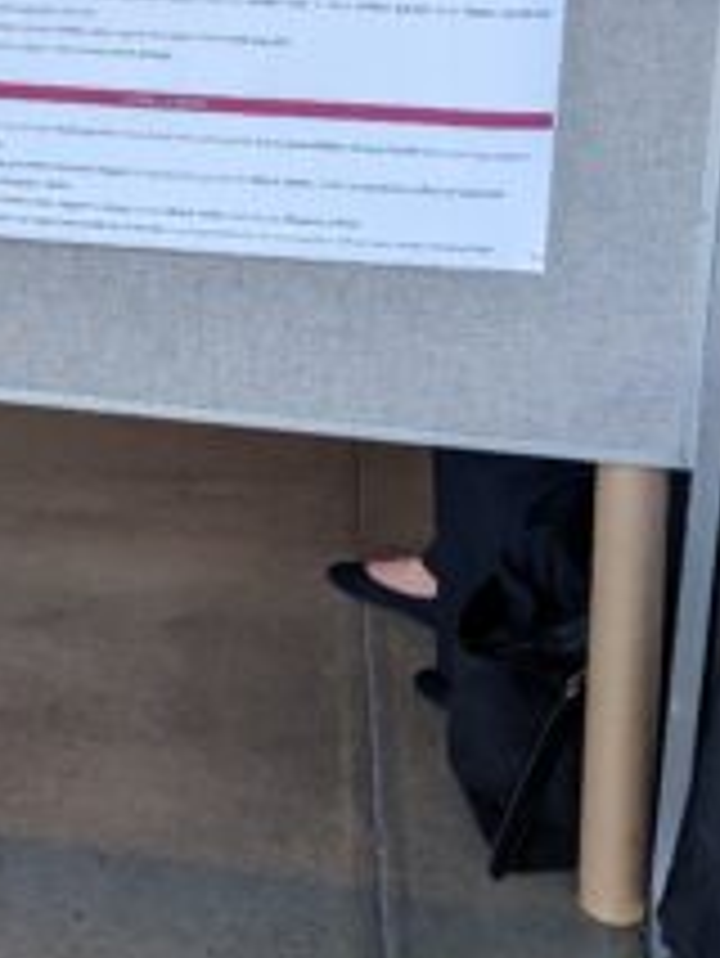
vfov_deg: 27.3
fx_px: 1856
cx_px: -90
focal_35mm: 67
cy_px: -9
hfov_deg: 20.8
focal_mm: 4.38
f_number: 1.73
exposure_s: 1/91.4
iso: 73
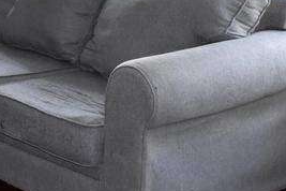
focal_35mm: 97
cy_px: -61
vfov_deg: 13.6
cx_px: -159
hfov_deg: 18.4
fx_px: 771
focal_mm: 18
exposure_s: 1/100
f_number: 5
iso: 800
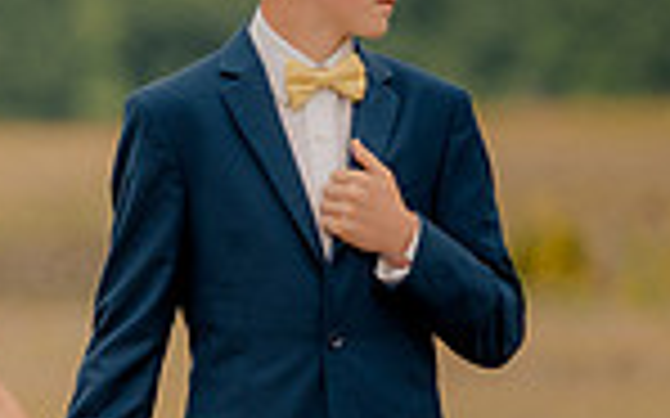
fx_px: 14201
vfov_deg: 1.7
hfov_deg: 2.7
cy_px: 458
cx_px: -268
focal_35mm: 778
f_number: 2.8
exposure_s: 1/400
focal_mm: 185
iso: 160
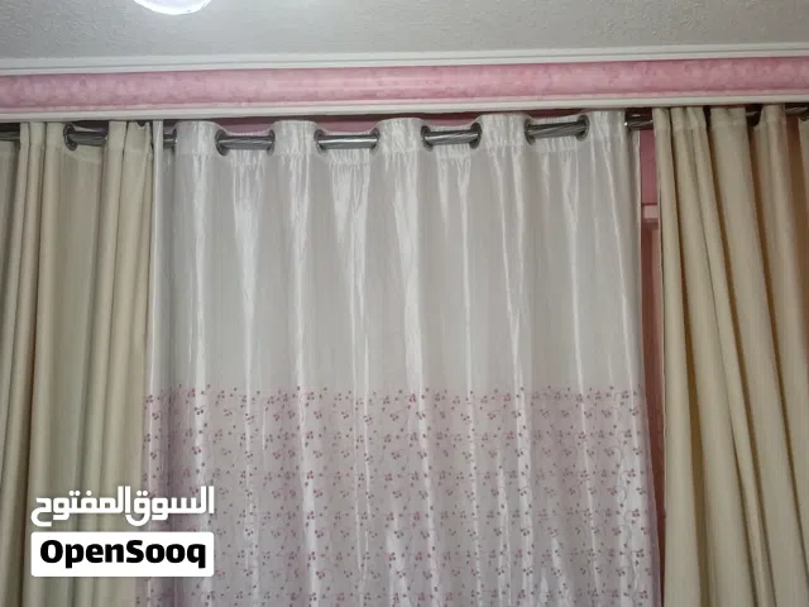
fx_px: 1075
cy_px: 304
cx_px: 404
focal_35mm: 46
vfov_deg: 31.5
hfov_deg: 41.2
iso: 561
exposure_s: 1/25
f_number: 1.8
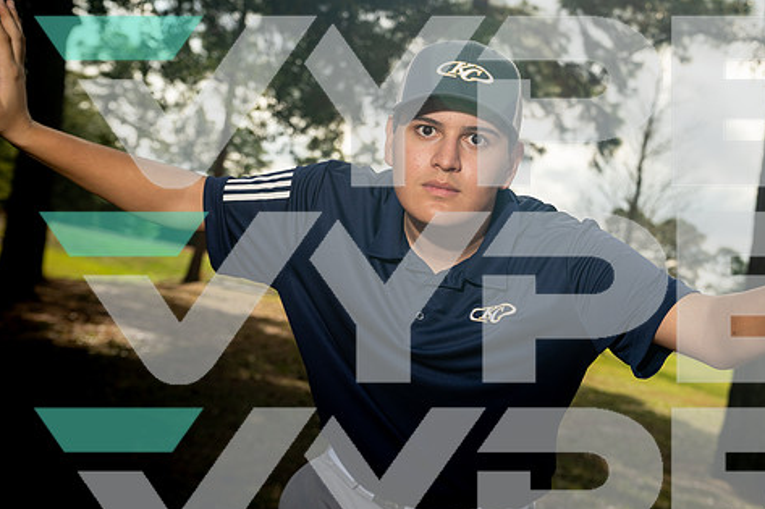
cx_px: 451
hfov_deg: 36.8
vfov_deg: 25.0
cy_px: 298
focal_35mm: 54
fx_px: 1147
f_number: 4.5
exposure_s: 1/250
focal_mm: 44
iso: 160
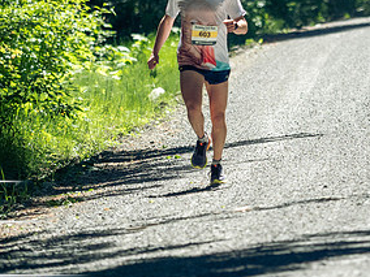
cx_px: 281
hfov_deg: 3.2
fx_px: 6552
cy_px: 38
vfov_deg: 2.4
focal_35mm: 613
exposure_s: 1/2500
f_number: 2.8
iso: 500
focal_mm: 150
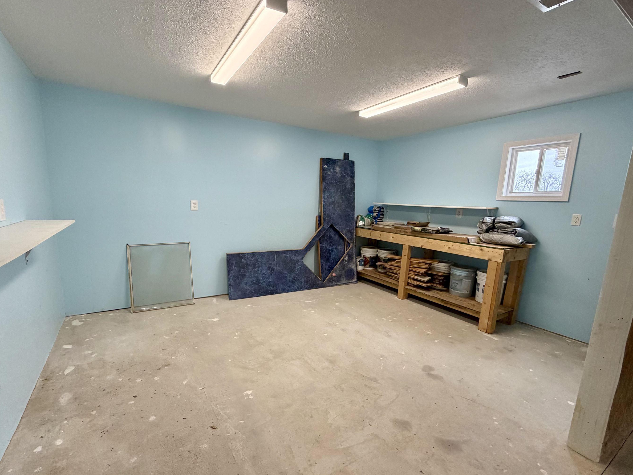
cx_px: 295
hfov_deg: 94.4
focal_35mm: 16
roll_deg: -2.2
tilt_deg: -9.4
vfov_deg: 78.1
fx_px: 293
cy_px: 248
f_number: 2.2
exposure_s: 1/120
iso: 200
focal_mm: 2.22
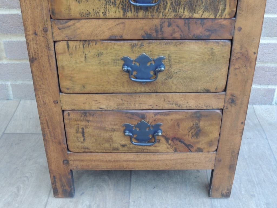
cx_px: 138
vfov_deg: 30.9
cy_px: 104
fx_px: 376
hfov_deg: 40.4
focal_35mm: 47
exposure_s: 1/50
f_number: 3.5
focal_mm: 8.3
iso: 320
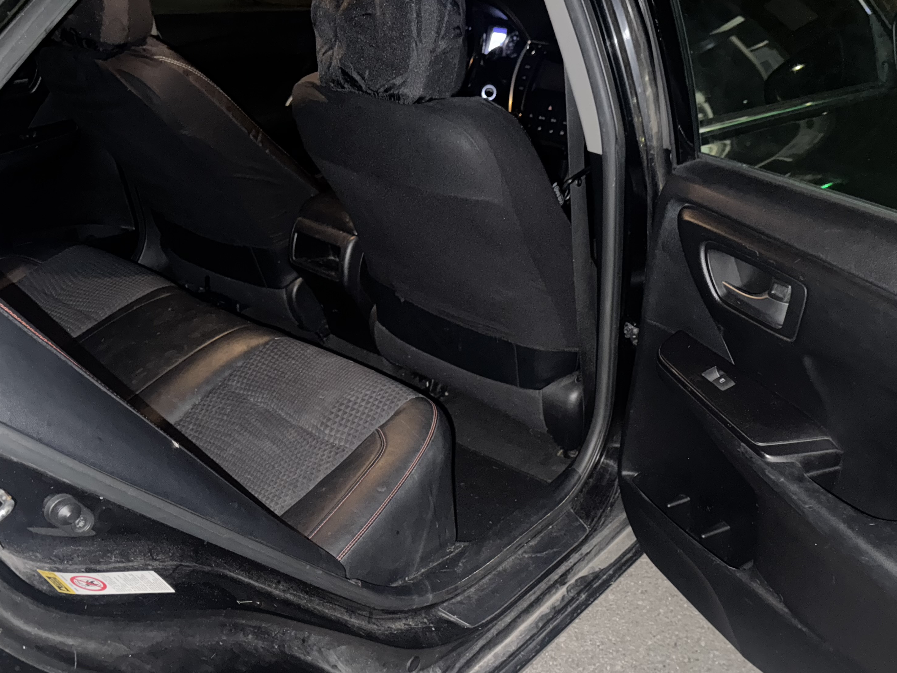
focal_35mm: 33
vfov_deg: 42.7
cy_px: 402
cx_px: 522
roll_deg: +0.5
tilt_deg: -32.0
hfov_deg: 55.1
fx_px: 855
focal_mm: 6.76
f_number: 1.78
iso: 500
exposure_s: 1/4
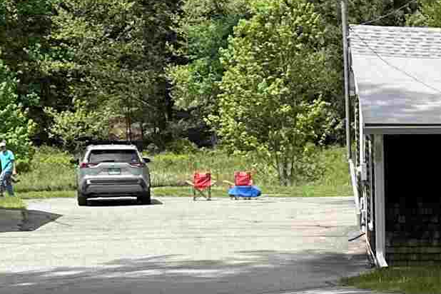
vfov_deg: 11.0
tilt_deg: -5.6
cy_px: 231
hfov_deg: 15.2
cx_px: 668
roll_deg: -0.1
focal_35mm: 124
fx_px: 1519
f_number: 1.78
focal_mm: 6.86
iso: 80
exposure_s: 1/2110
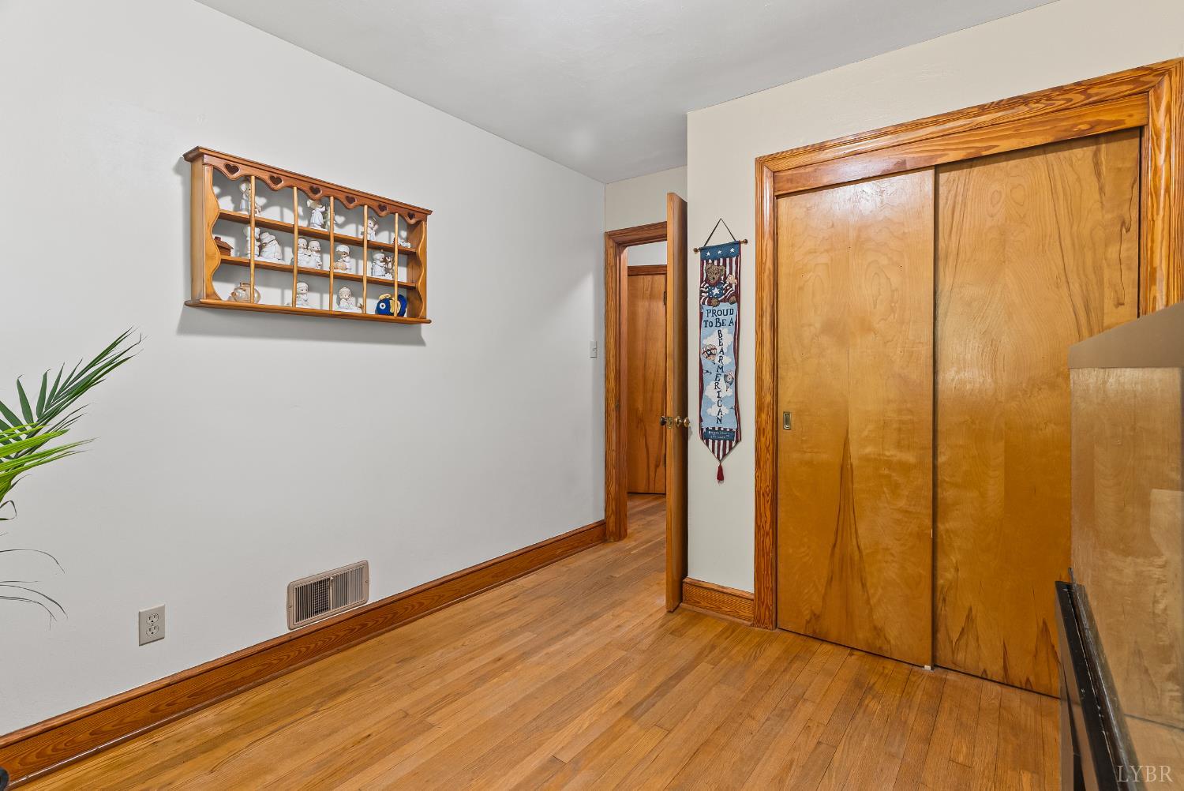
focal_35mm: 17
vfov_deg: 70.5
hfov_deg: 93.2
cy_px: 396
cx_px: 592
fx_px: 559
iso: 800
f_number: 8
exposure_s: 1
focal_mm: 17
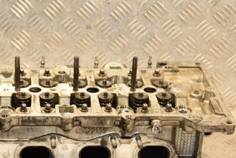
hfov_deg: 17.7
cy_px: 117
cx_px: 68
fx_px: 754
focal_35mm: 115
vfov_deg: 11.9
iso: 800
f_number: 5
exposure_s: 1/100
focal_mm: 50
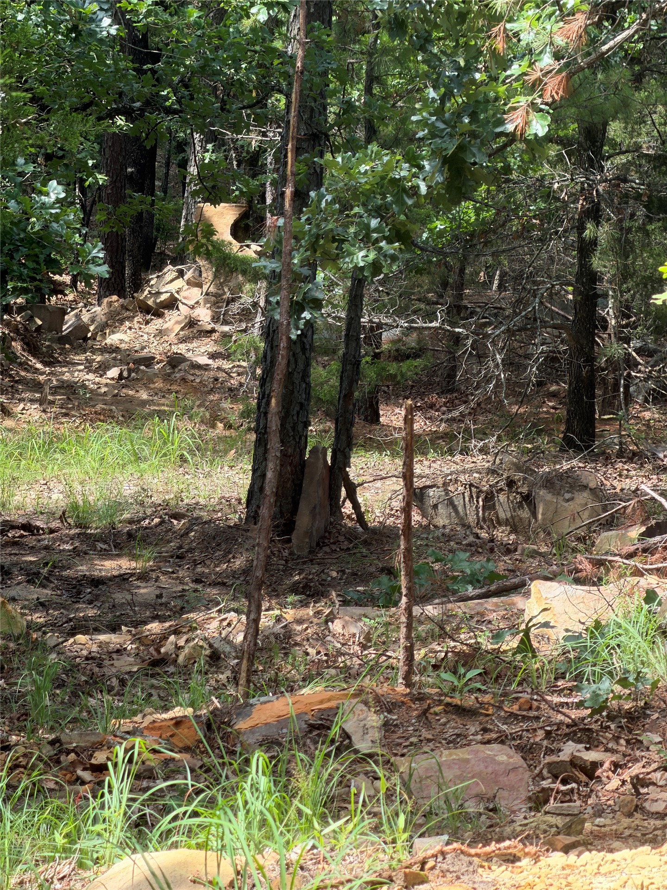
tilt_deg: -11.8
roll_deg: -4.0
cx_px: 334
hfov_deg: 7.4
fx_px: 5138
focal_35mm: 200
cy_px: 445
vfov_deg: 9.9
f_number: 2.8
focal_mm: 16.89
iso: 40
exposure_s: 1/140
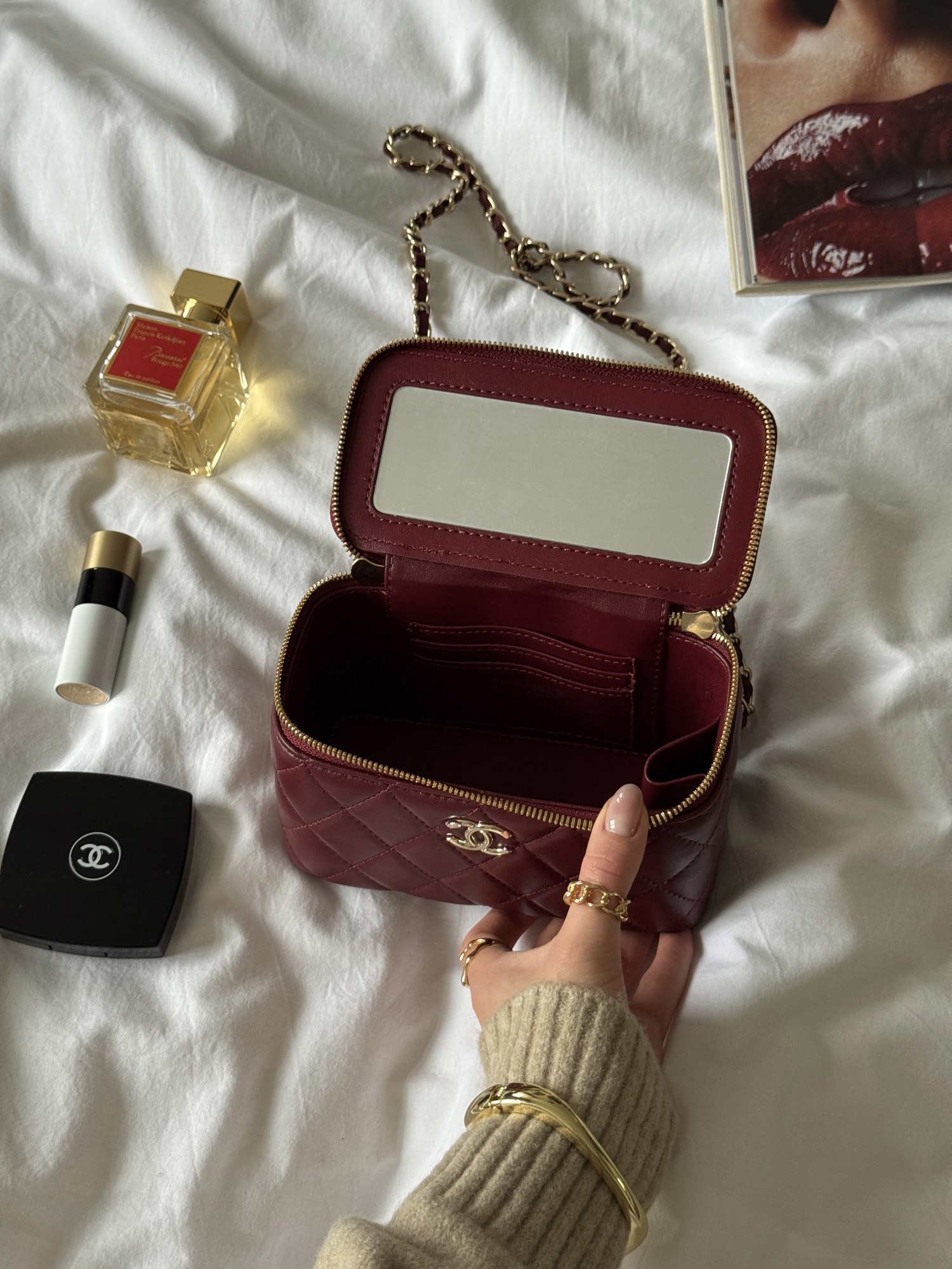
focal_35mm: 48
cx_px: 476
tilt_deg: -64.6
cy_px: 634
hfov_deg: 30.3
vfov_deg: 39.7
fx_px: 1760
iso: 160
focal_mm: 6.76
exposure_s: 1/60
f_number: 1.78
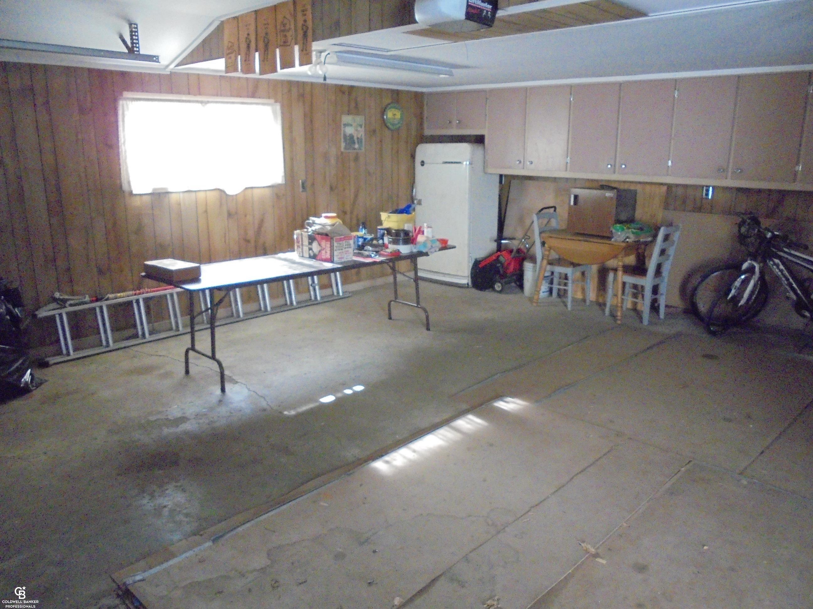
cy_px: 304
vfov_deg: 53.1
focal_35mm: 26
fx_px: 611
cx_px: 406
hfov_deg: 67.3
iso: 800
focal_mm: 4.6
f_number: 3.5
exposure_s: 1/80
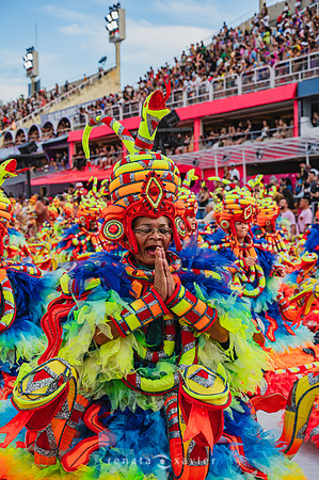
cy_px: 240
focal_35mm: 70
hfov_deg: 19.4
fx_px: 932
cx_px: 160
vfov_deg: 28.9
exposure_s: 1/1600
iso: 640
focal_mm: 70
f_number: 5.6
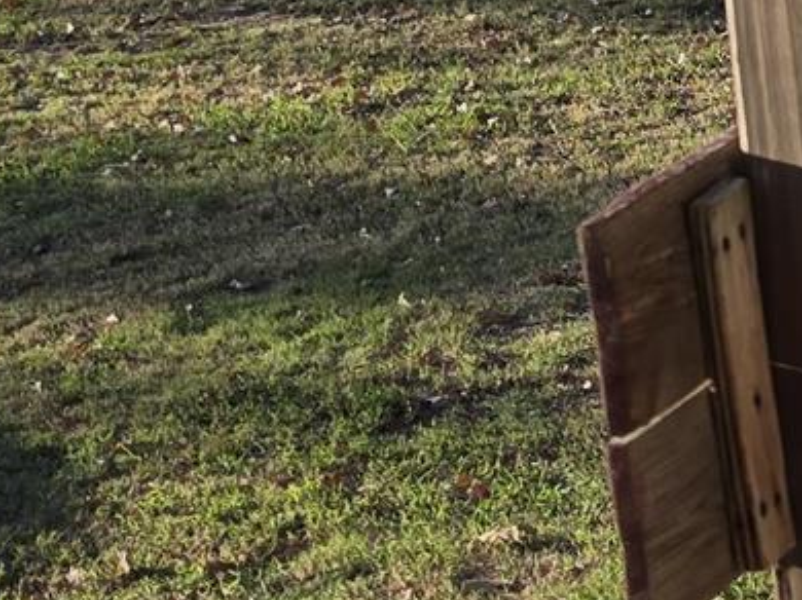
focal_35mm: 136
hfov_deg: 12.5
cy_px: 47
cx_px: 1684
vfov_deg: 10.8
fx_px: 3149
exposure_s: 1/3327
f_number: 1.4
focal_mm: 6.5
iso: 64
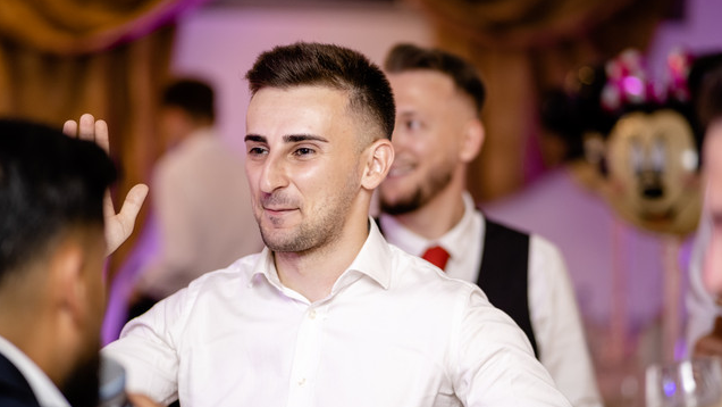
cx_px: 361
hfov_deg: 15.9
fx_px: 2585
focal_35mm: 135
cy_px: 221
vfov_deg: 9.0
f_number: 1.8
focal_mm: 85
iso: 800
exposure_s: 1/200
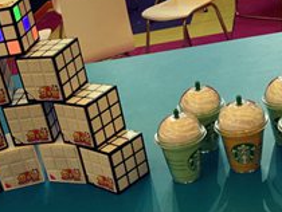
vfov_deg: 20.7
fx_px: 563
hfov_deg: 27.6
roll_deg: +17.1
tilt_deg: -29.6
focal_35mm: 69
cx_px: 60
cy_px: 210
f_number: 2.2
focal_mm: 4.15
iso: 50
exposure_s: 1/100
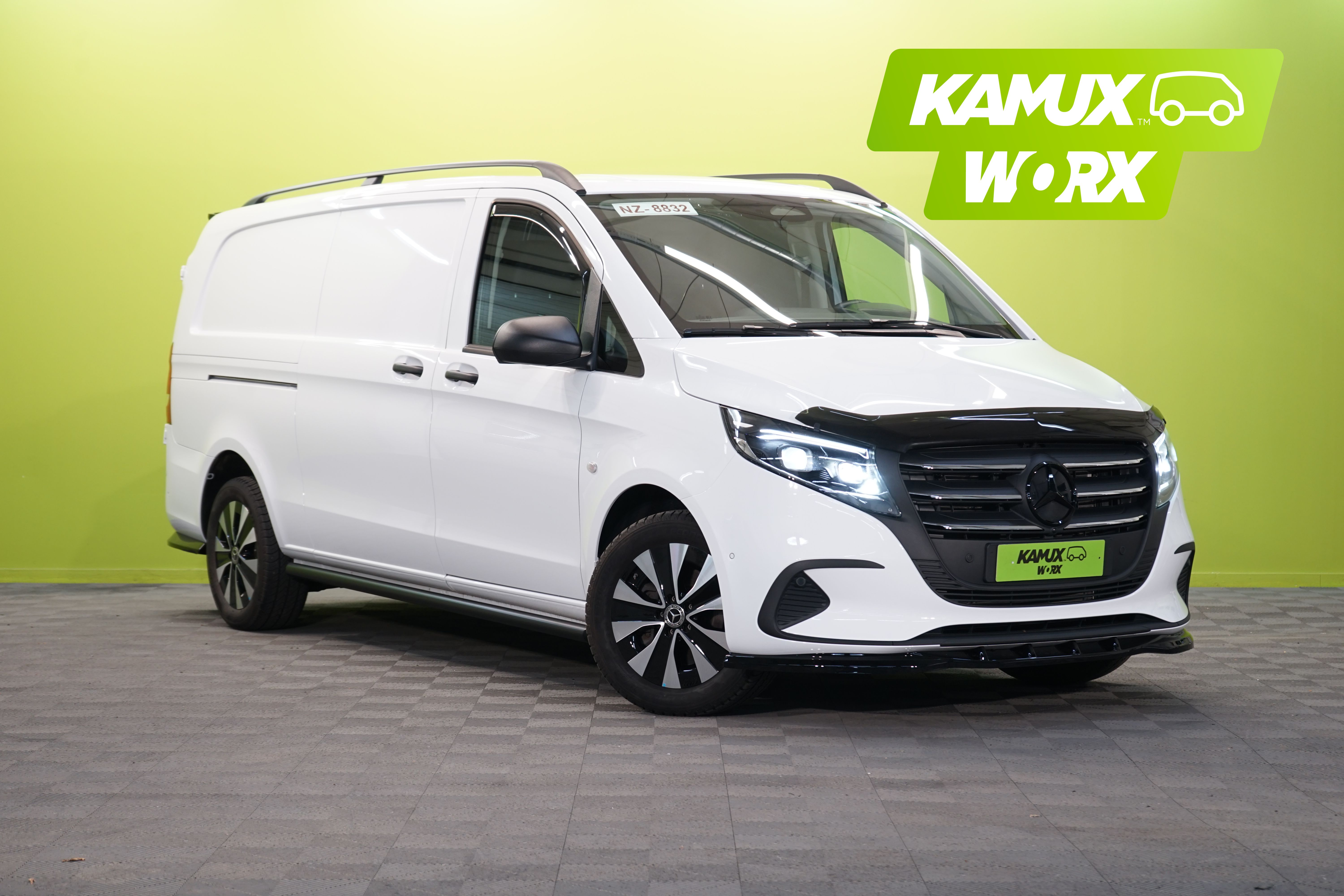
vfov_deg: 19.5
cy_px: 448
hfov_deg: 28.8
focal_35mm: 70
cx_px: 672
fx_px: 2613
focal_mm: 70
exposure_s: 1/25
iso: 400
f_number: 5.6
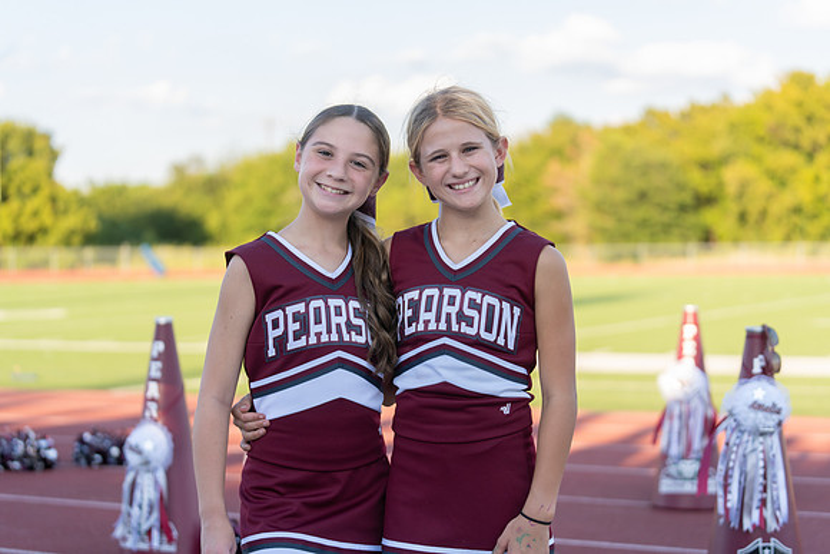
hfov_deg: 28.8
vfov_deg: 19.5
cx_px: 415
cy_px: 277
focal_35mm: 70
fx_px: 1614
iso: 100
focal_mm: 70
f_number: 2.8
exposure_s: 1/320
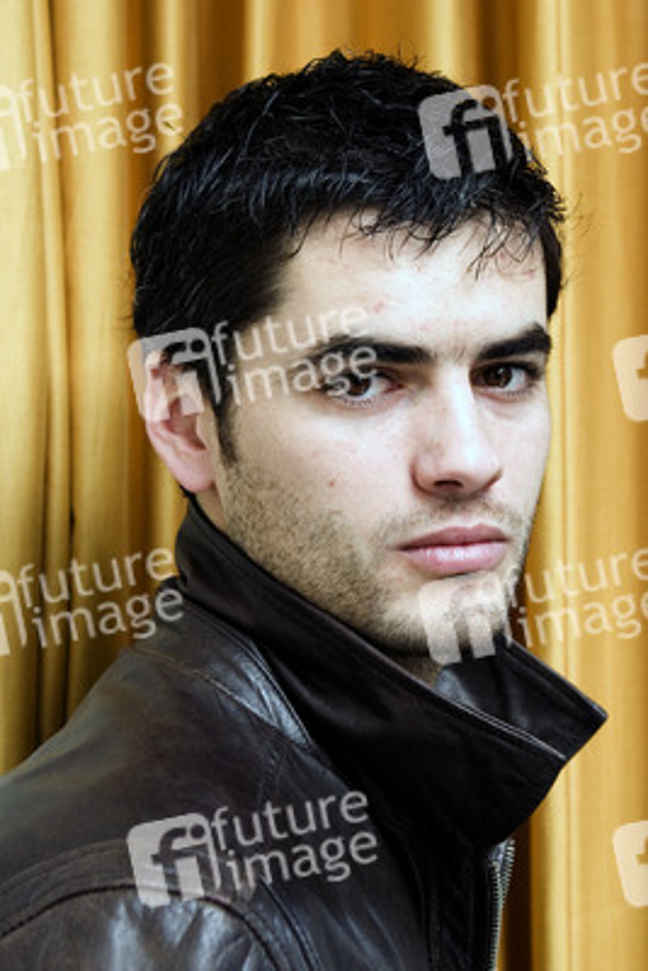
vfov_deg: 41.1
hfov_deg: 28.1
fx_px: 1295
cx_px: 324
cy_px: 486
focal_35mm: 48
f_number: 4.5
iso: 800
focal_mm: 48
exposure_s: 1/125
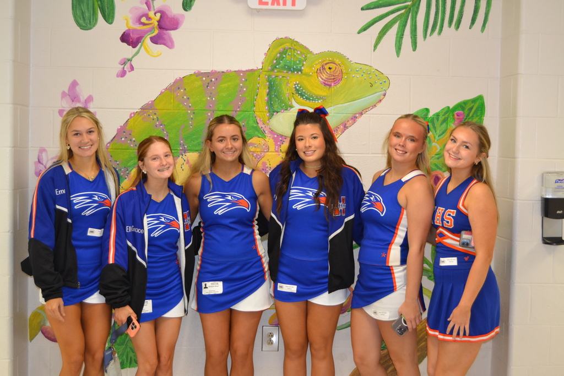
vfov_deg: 26.5
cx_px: 282
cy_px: 188
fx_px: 799
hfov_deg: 38.9
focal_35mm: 51
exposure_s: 1/60
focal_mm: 34
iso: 1000
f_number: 4.5
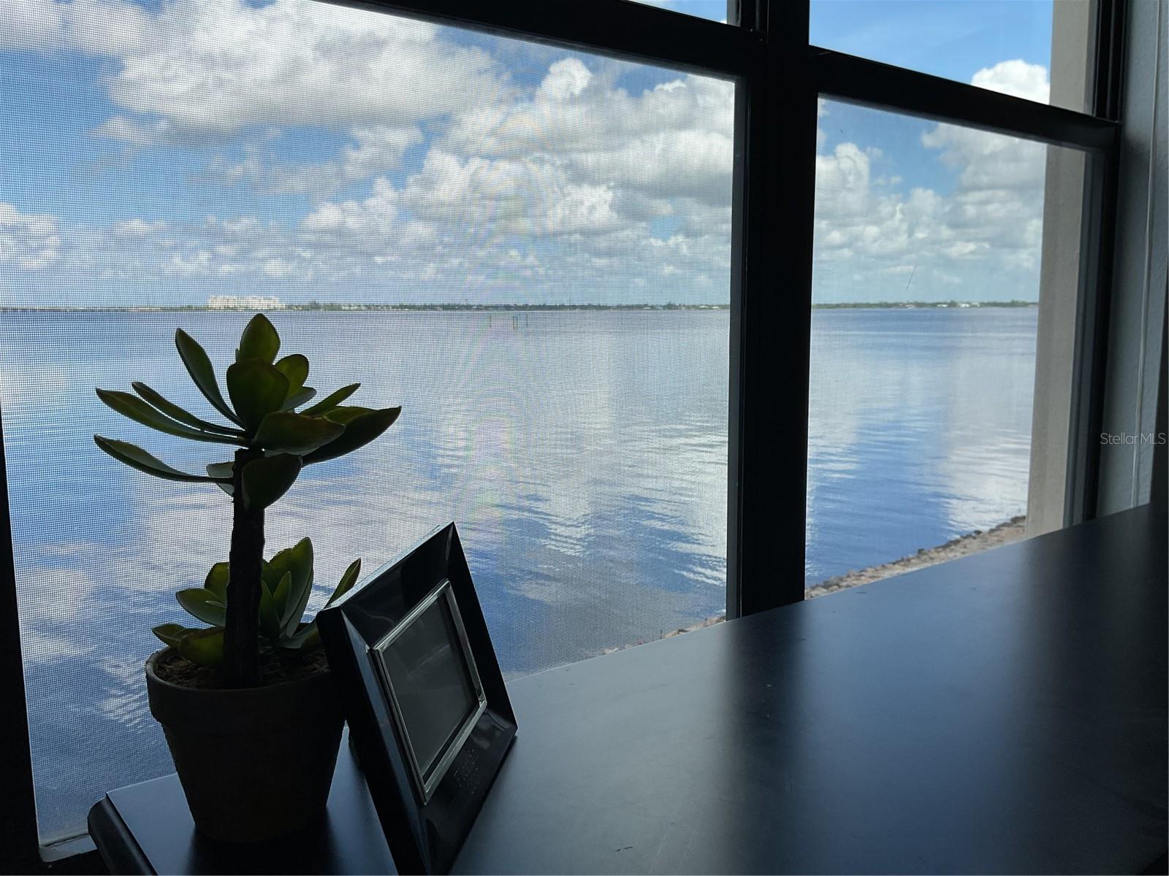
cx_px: 584
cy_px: 438
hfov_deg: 61.7
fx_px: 979
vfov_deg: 48.2
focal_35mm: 29
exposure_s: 1/683
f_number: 1.8
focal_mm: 3
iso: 16
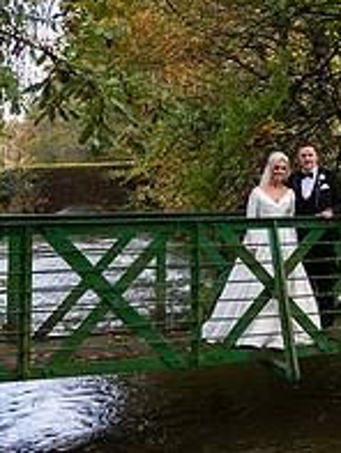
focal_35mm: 68
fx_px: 892
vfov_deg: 28.0
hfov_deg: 21.3
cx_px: 279
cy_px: 98
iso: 160
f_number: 3.5
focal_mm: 24
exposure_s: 1/160
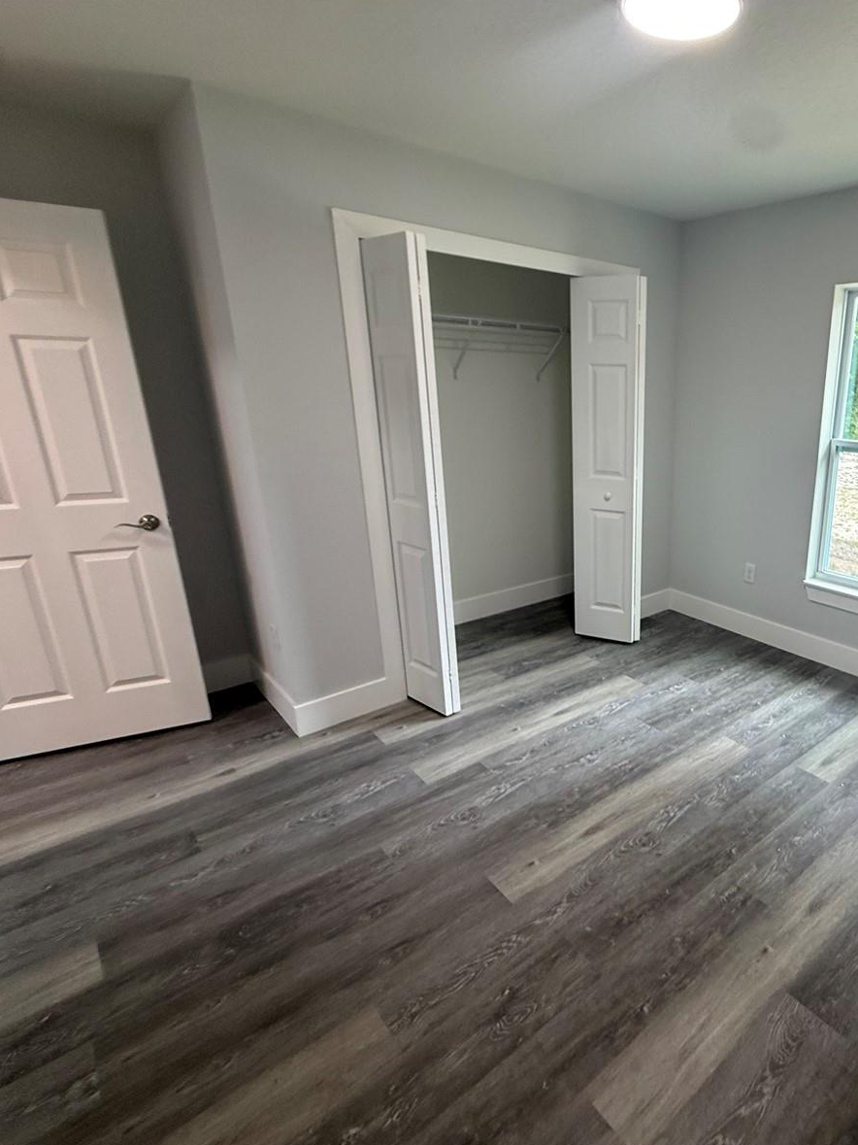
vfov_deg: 84.7
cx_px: 649
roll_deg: -2.4
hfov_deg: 64.3
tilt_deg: -15.8
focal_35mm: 19
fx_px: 628
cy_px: 577
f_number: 2.2
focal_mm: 2.22
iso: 64
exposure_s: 1/40
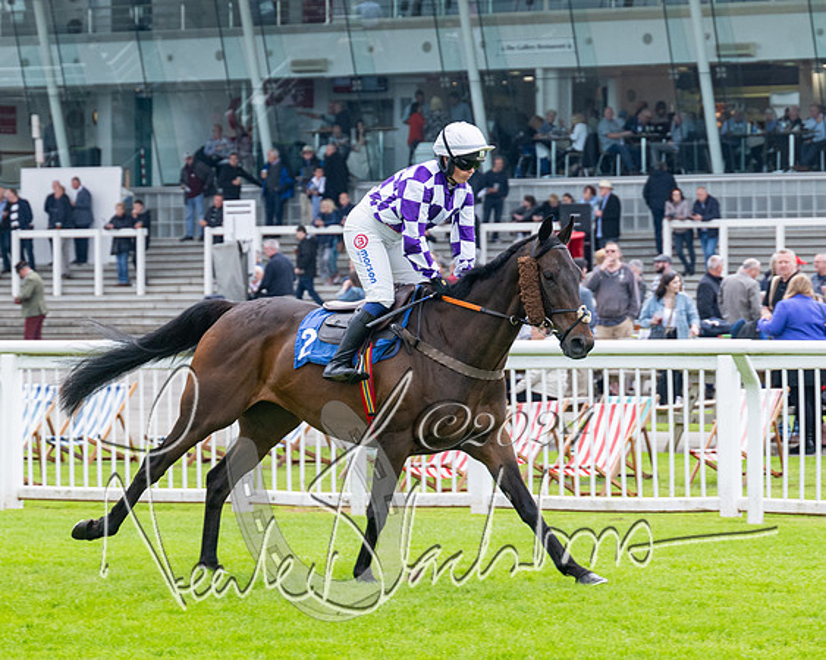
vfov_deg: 8.5
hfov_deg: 10.6
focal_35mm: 182
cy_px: 299
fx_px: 4454
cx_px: 417
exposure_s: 1/640
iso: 400
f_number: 4
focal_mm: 98
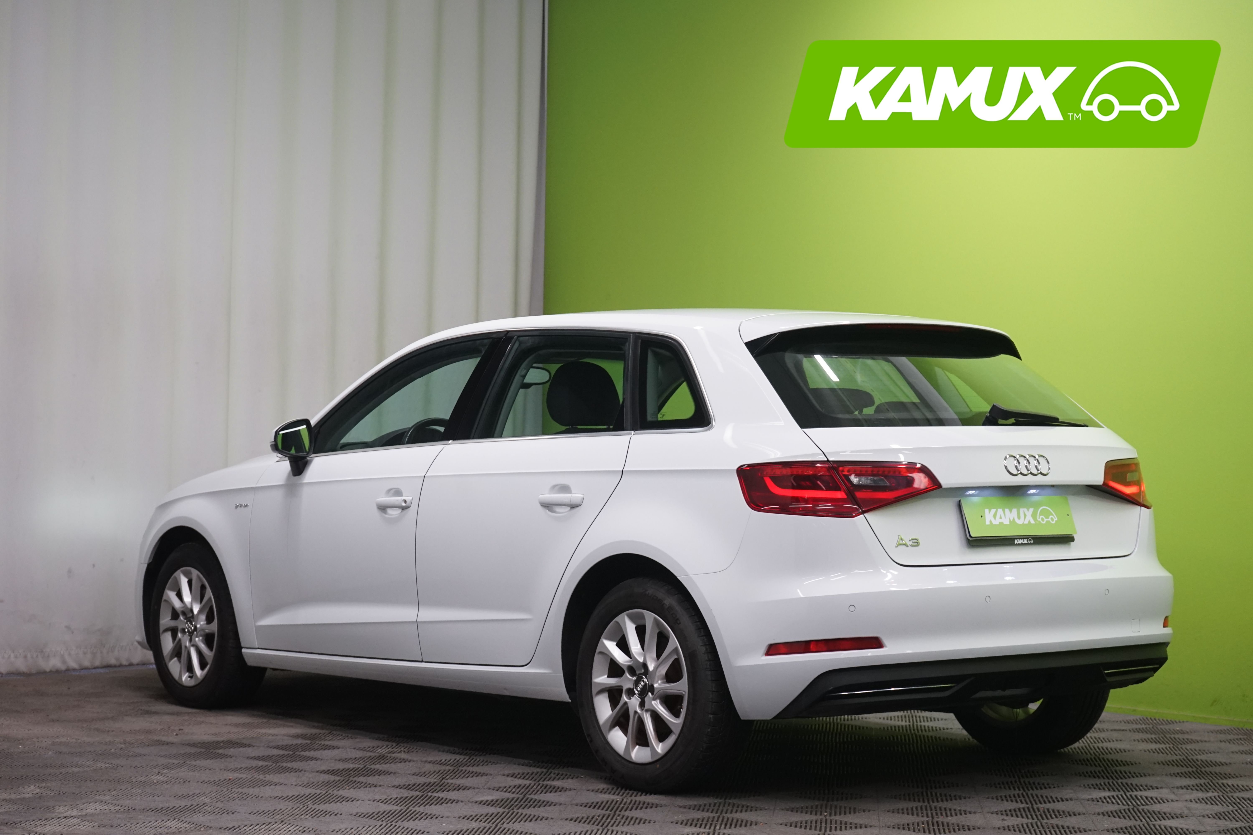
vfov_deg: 19.5
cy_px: 418
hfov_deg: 28.8
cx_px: 626
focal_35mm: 70
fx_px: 2436
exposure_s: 1/25
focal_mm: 70
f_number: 7.1
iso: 1250
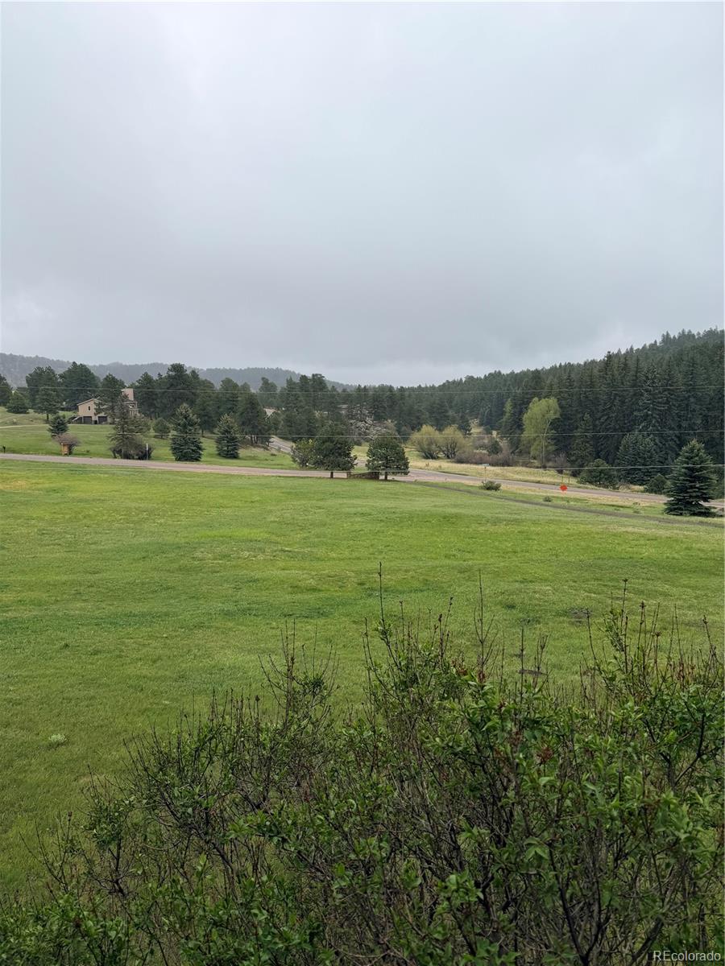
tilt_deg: -7.6
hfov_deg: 56.8
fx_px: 670
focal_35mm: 24
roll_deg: +1.2
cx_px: 362
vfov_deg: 71.6
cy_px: 483
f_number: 1.78
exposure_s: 1/5319
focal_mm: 6.76
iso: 80
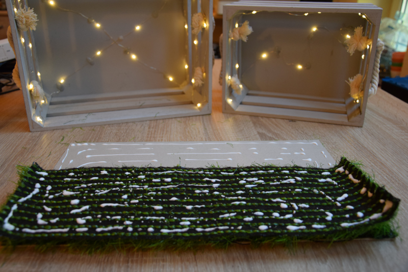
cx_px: 204
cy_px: 136
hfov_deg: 57.2
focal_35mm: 33
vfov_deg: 40.0
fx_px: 374
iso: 640
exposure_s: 1/60
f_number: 4
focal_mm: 22
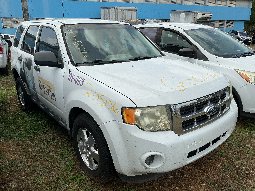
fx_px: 214
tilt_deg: -16.9
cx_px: 128
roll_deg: +0.4
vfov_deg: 48.2
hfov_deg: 61.7
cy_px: 96
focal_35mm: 29
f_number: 1.8
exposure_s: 1/1786
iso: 25
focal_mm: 3
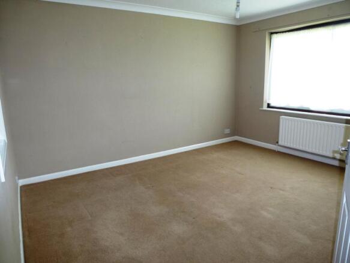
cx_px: 175
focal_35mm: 24
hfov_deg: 71.6
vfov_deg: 56.8
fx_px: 243
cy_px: 132
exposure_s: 1/60
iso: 200
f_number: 3.3
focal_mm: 4.3
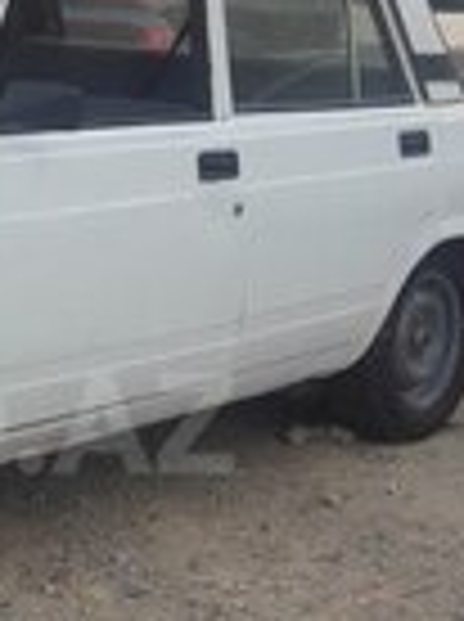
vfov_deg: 19.4
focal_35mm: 101
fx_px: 1811
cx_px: -113
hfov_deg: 14.1
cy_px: 423
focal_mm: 3.7
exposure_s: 1/774
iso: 40
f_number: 1.9
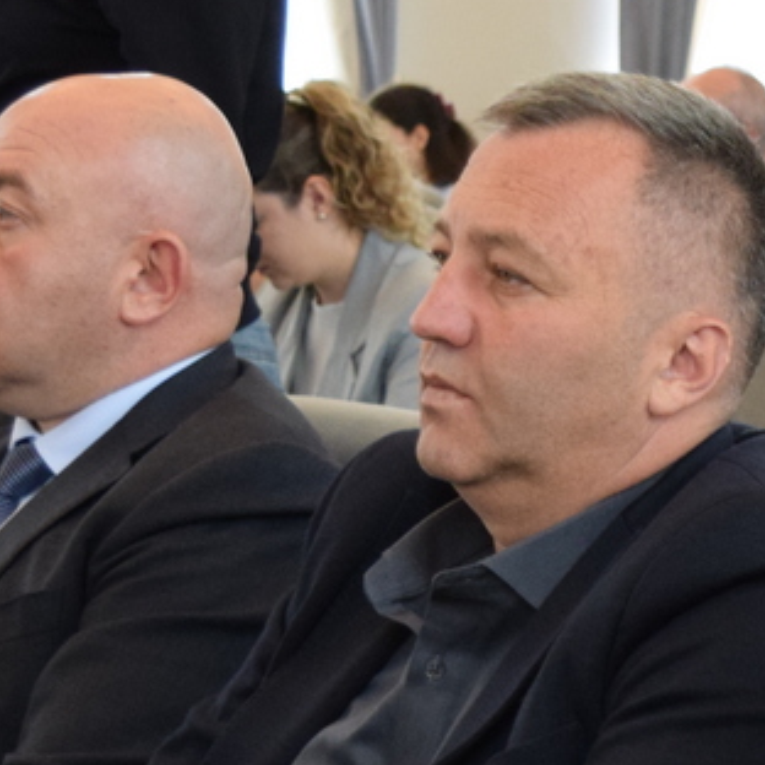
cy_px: 597
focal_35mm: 111
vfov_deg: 15.6
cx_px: 814
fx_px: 2775
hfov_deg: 15.3
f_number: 4.8
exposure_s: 1/60
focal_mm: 34
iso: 1400
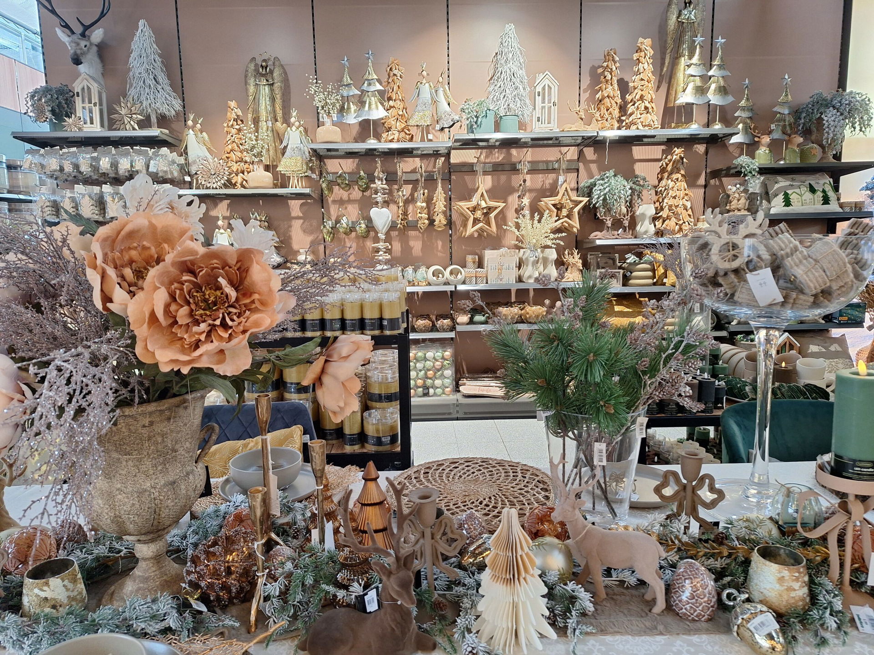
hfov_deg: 73.9
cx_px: 437
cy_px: 328
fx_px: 581
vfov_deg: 58.9
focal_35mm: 23
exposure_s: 1/50
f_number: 1.8
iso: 125
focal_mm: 5.54
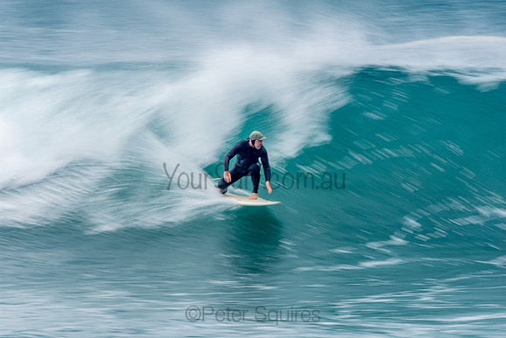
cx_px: 253
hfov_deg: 2.9
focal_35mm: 720
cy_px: 169
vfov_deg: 1.9
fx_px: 10122
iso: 100
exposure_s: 1/25
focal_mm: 480
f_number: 20
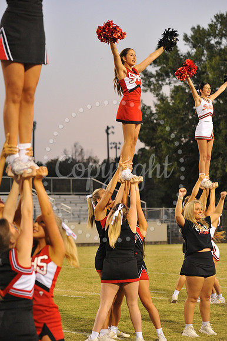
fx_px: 1278
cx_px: 114
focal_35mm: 135
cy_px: 170
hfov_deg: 10.1
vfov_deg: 15.2
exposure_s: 1/125
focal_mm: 135
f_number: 6.3
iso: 4000
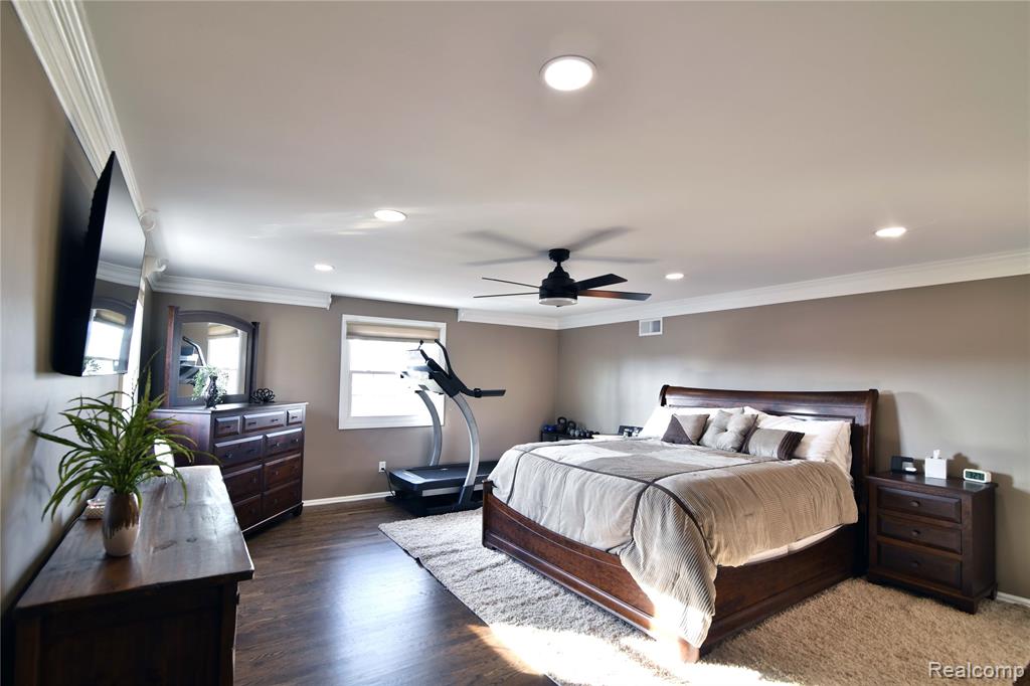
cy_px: 343
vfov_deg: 73.7
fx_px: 458
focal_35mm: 16
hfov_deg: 96.8
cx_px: 515
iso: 400
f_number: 5.6
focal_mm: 16
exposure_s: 1/13
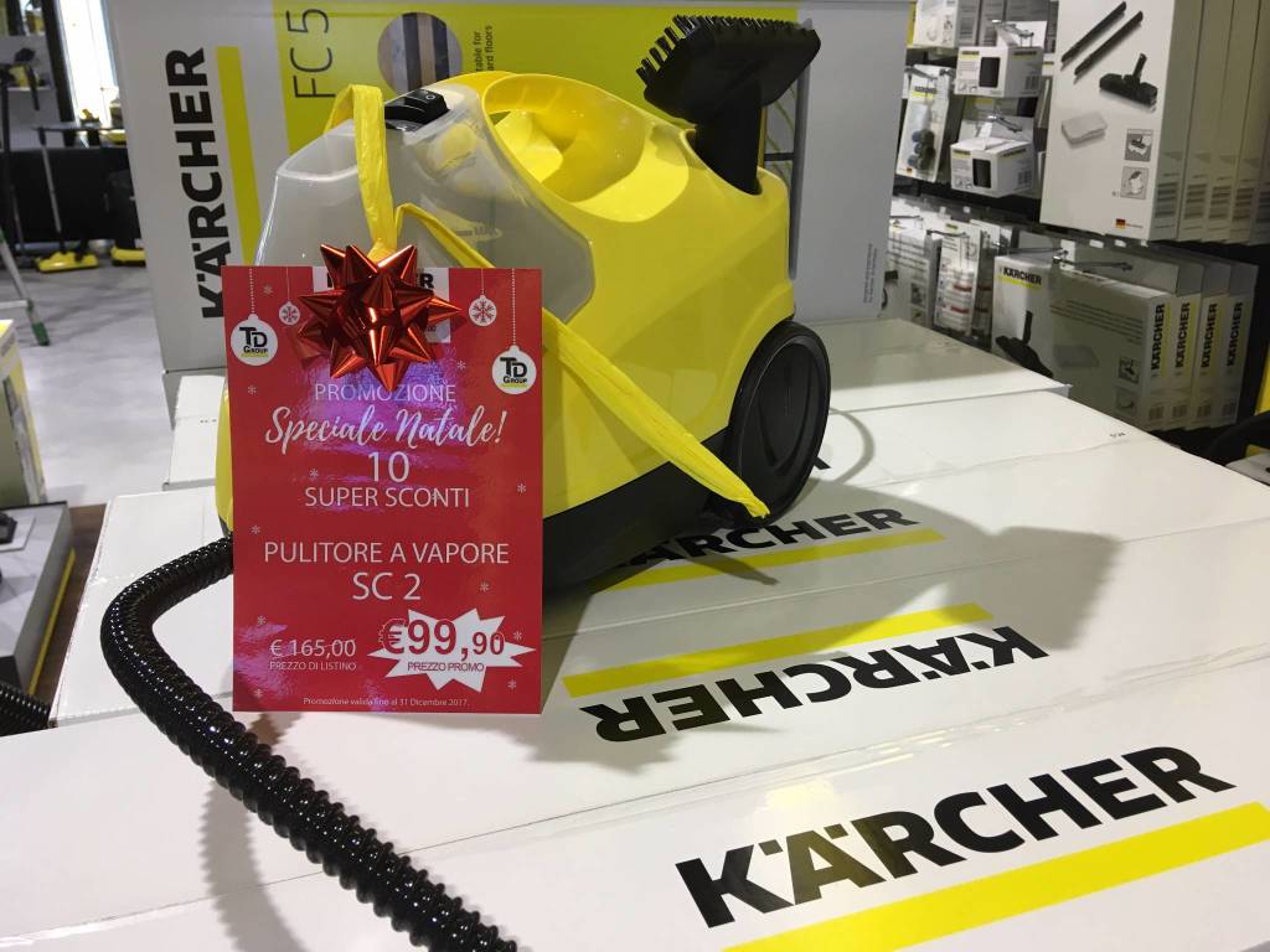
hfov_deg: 61.7
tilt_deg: -22.2
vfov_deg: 48.2
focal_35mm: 29
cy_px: 476
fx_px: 1064
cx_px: 635
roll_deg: -0.5
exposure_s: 1/33
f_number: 2.2
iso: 80
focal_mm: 4.15
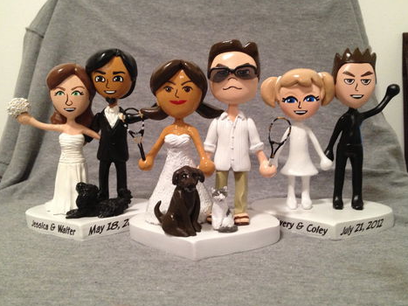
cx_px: 207
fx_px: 424
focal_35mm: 36
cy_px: 154
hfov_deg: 51.4
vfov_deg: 39.6
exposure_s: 1/20
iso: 320
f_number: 2.4
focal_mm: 4.28
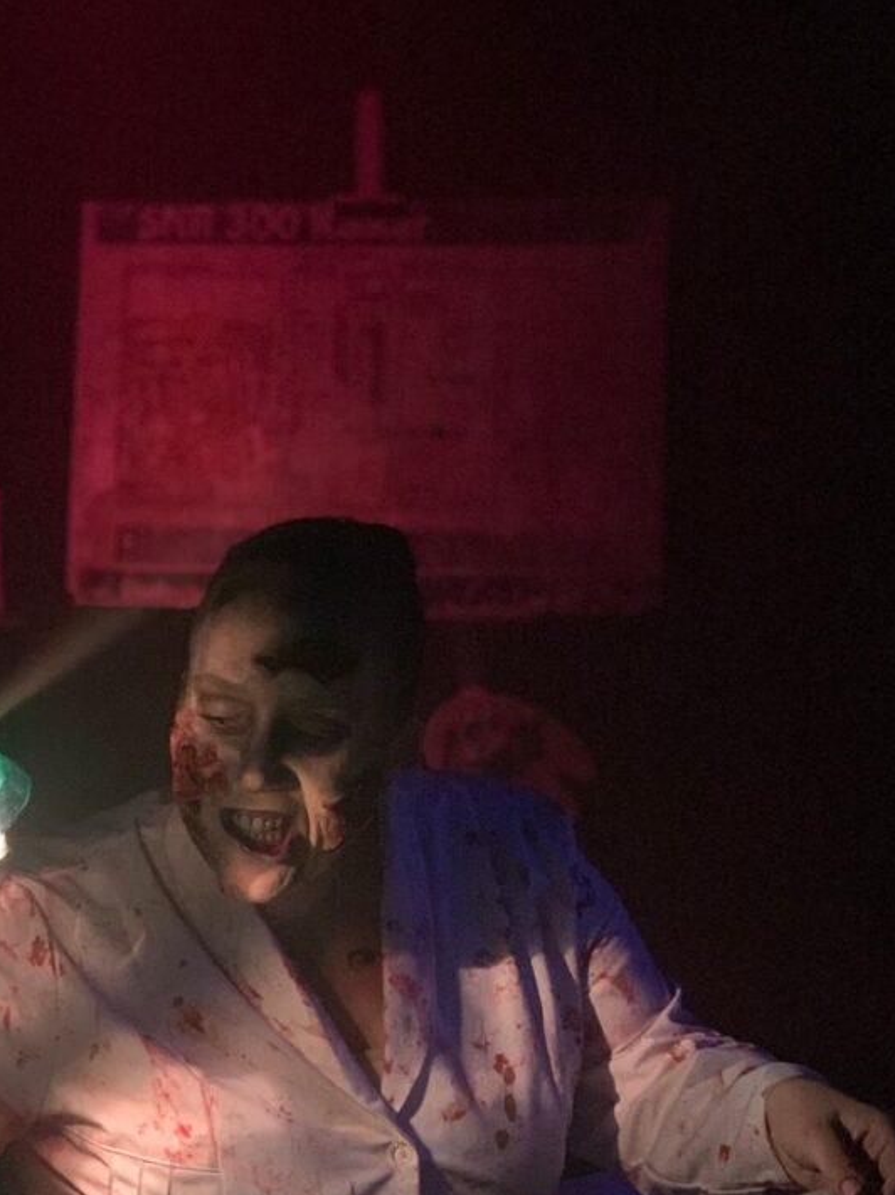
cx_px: 318
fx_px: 2587
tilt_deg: -8.9
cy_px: 751
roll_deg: +1.3
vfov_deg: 25.9
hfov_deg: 19.6
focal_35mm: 75
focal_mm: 6
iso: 640
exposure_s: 1/25
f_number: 2.4
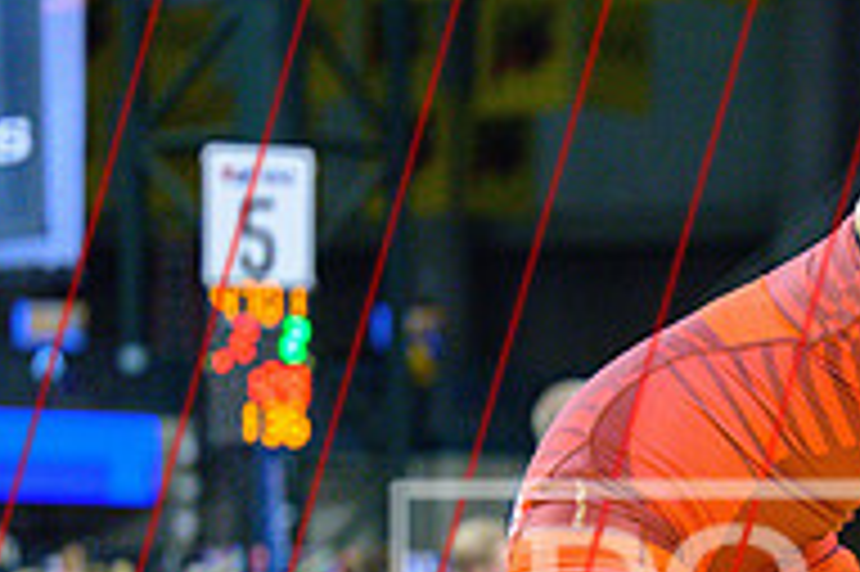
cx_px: 1225
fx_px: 5084
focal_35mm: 213
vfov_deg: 6.4
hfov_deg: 9.4
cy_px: 615
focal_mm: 70
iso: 3600
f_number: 2.8
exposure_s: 1/800
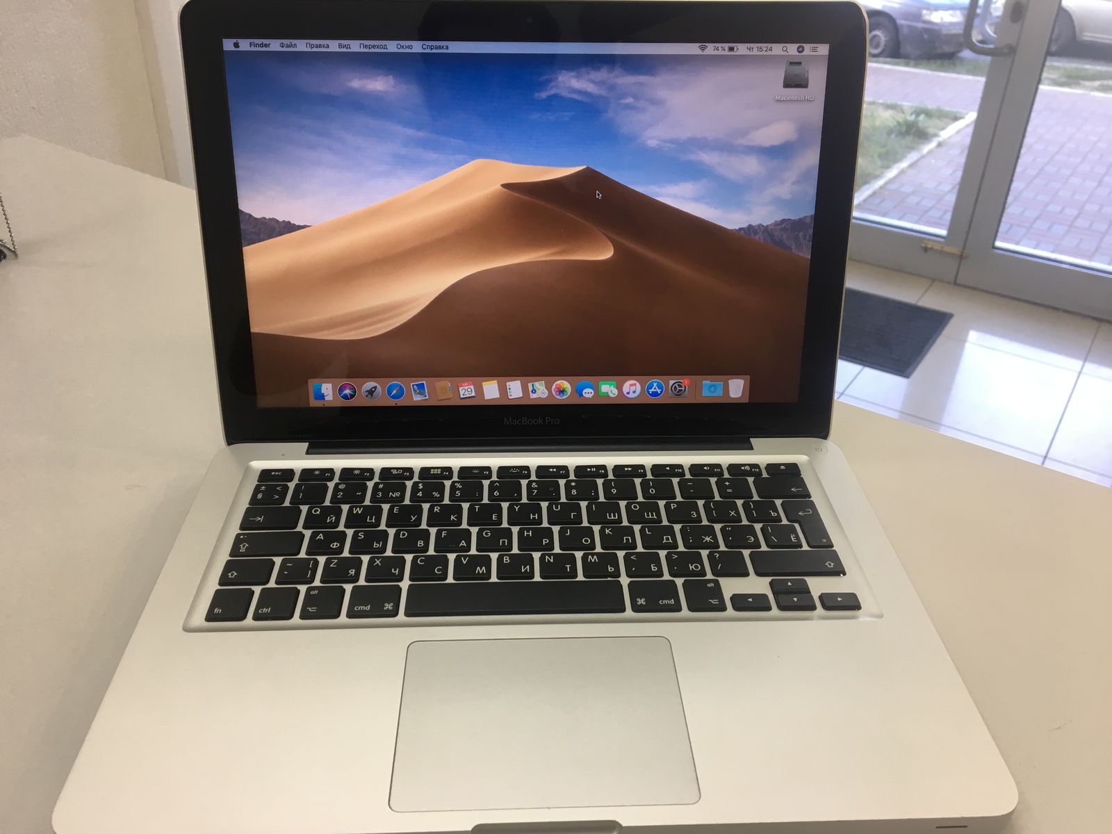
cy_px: 417
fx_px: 932
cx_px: 556
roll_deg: -2.0
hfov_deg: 61.7
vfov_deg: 48.2
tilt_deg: -31.8
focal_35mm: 29
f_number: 2.2
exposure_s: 1/33
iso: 25
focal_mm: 4.15
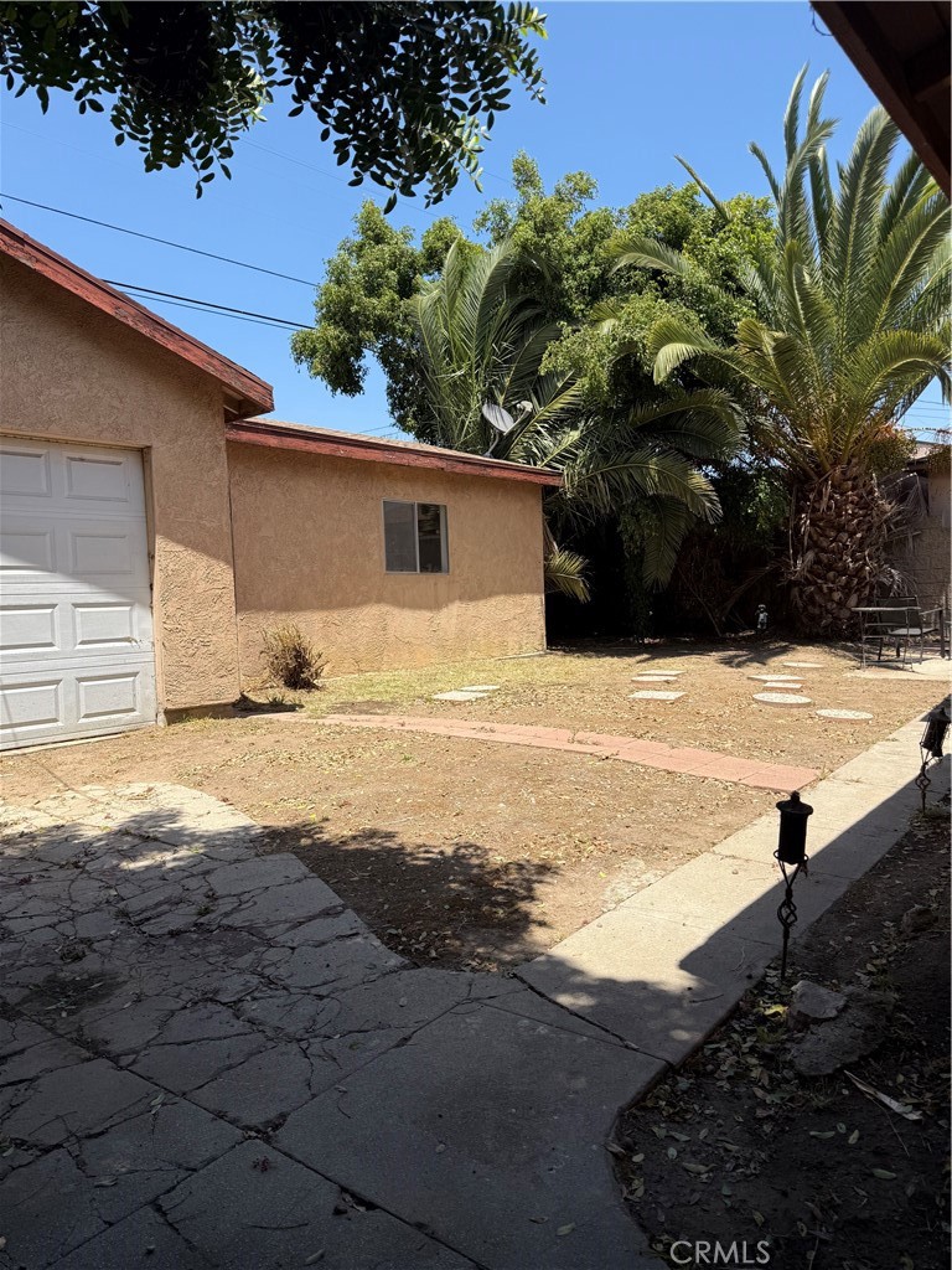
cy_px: 635
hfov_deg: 56.8
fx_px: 880
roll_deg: +2.3
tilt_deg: -3.7
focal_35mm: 24
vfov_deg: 71.6
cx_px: 476
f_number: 1.78
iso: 80
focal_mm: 6.76
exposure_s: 1/2907
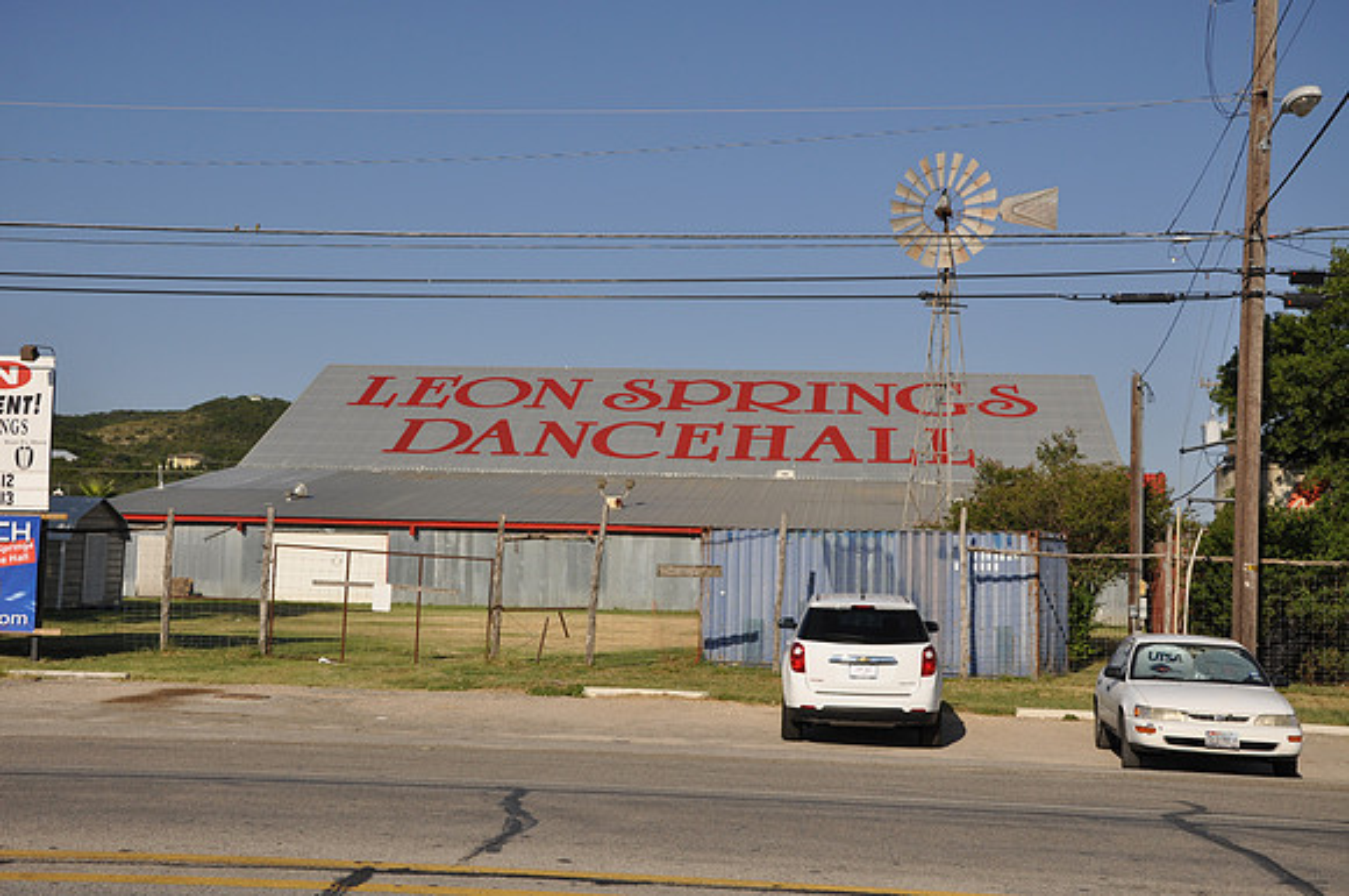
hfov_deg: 43.7
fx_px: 1684
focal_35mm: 45
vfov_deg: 29.8
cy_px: 448
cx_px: 674
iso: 200
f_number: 8
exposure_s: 1/250
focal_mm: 30
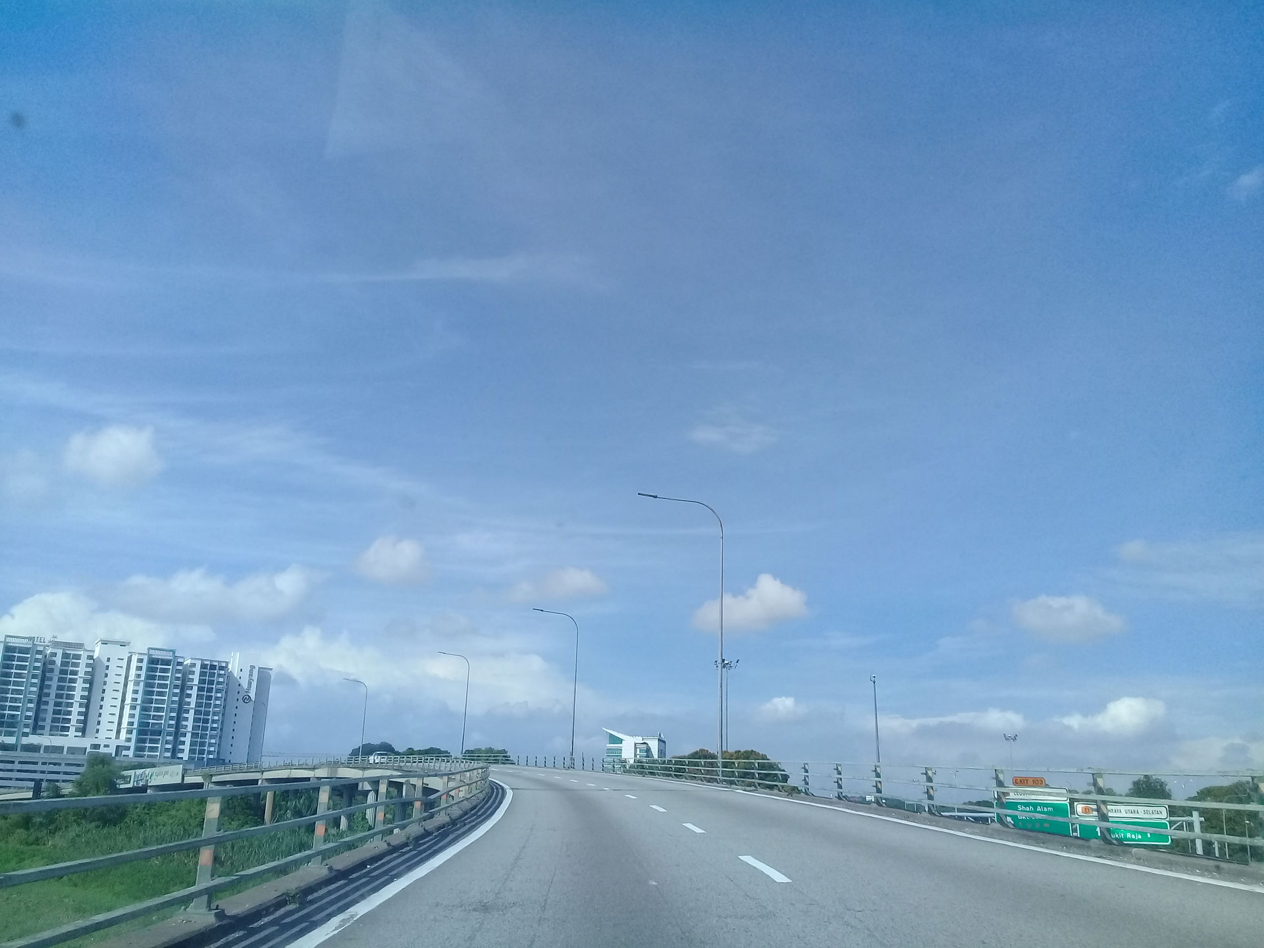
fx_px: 1132
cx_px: 632
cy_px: 474
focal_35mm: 31
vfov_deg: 45.4
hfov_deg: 58.4
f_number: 2.2
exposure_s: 1/1209
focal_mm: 3.3
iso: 50
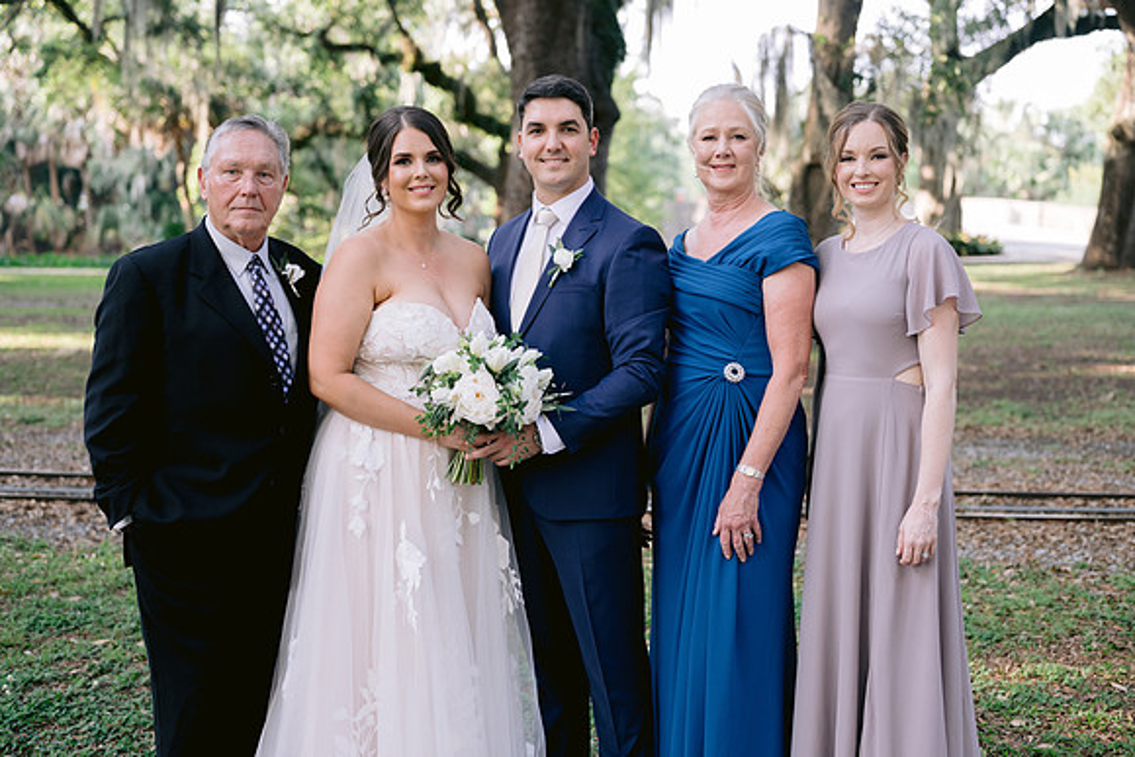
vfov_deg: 27.0
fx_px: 1577
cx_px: 568
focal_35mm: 50
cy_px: 378
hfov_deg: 39.6
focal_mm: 50
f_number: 2.8
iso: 400
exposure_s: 1/320
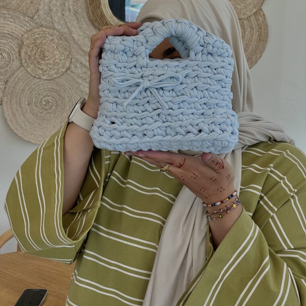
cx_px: 152
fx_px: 620
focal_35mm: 62
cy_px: 113
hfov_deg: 27.7
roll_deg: -0.5
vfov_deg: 27.6
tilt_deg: -8.3
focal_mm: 6
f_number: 2
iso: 40
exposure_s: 1/100
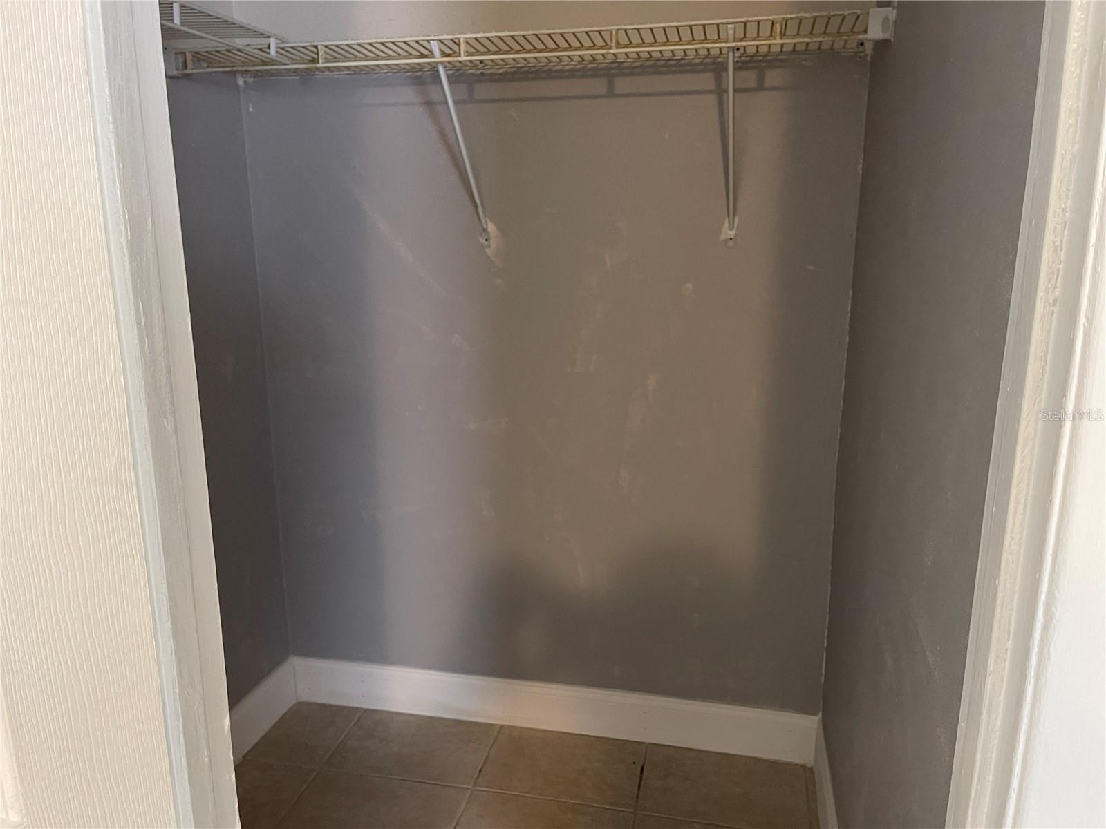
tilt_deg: -12.8
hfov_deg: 69.4
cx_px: 553
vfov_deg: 54.9
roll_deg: +0.4
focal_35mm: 25
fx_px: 799
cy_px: 414
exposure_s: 1/40
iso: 500
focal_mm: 5.1
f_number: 1.6
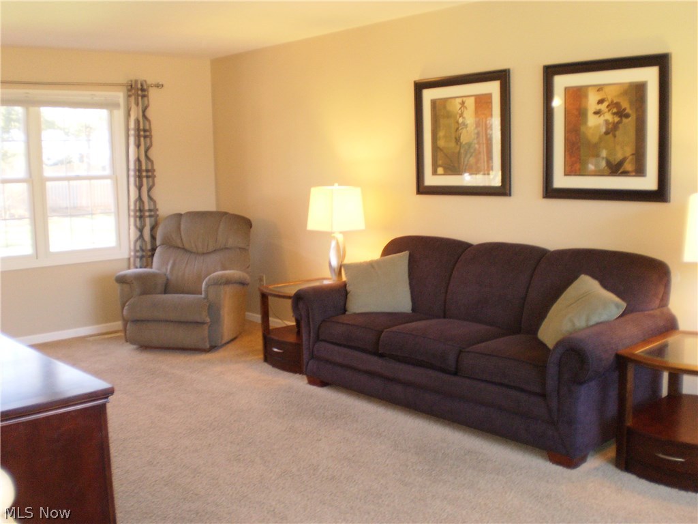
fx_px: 726
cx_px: 349
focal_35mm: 36
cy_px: 262
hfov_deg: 51.4
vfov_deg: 39.7
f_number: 3.1
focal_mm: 6.3
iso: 200
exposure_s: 1/30
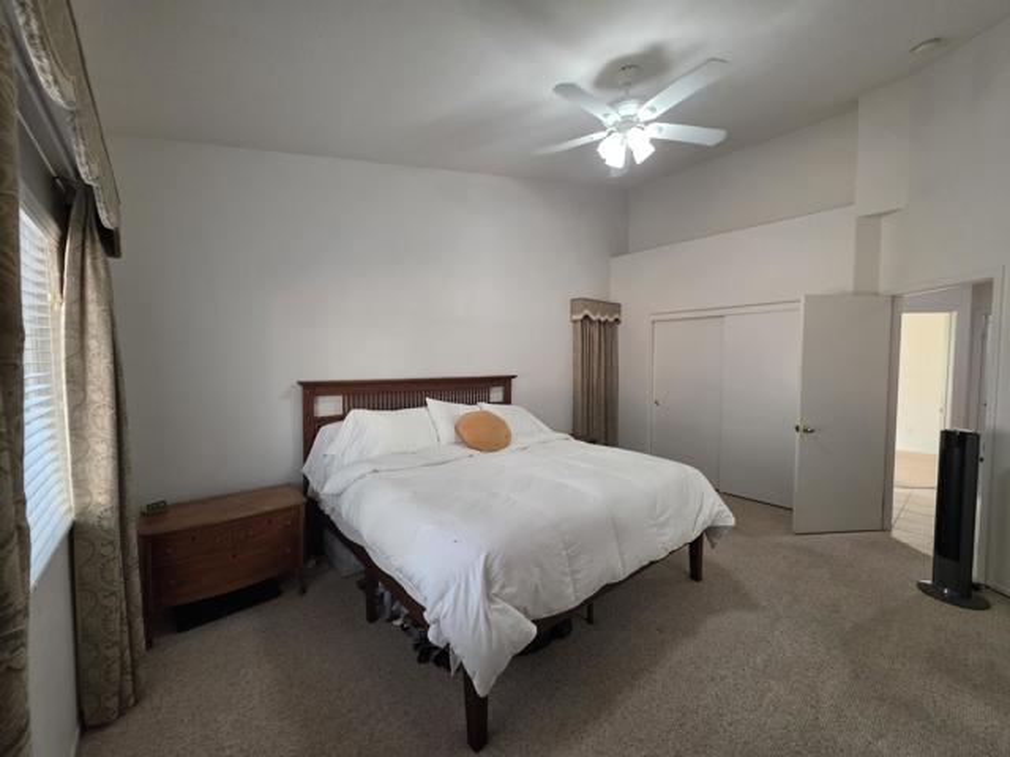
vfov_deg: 89.9
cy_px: 378
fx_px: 379
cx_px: 505
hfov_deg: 106.2
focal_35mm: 13
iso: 250
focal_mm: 2.2
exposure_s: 1/120
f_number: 1.9
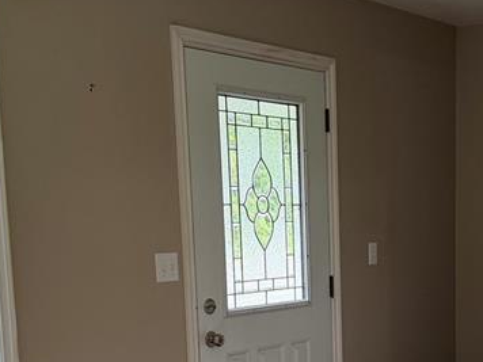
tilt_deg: -8.6
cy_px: 353
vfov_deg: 20.7
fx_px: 963
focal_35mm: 69
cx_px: 376
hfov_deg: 27.7
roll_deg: +1.1
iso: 200
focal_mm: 6.76
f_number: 1.78
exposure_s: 1/60
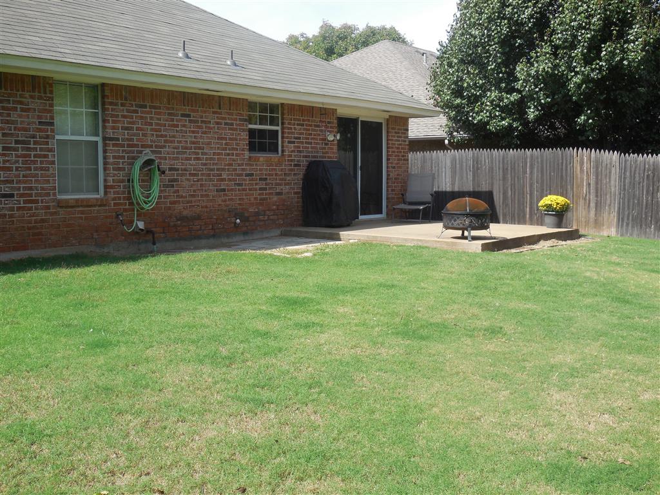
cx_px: 330
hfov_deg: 41.2
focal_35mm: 46
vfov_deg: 31.5
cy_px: 248
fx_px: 877
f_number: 3.8
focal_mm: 8.2
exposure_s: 1/640
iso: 125
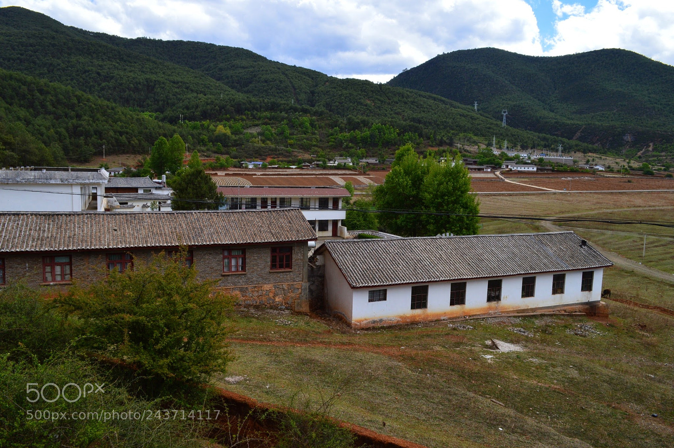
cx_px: 337
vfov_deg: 47.9
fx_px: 505
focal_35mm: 27
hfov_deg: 67.4
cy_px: 224
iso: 400
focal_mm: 18
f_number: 10
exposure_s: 1/320
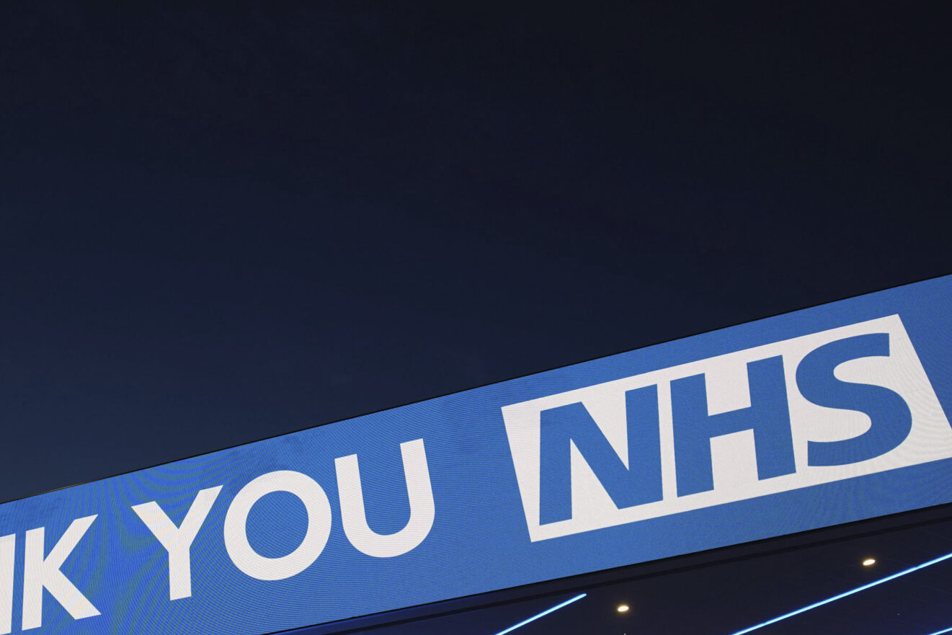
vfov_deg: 40.5
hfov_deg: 58.6
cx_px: 300
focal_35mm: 31
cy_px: 514
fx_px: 820
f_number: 6.3
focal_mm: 16
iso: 500
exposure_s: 1/30
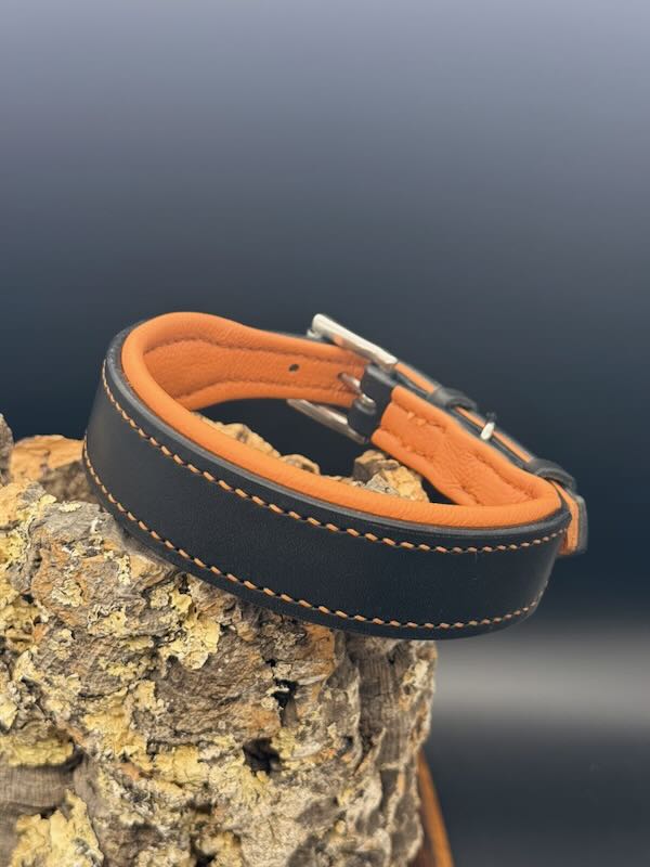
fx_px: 1202
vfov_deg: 39.7
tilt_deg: -33.9
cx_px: 325
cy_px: 434
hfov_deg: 30.3
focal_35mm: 48
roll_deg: -0.6
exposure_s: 1/122
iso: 50
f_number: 1.78
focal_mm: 6.76
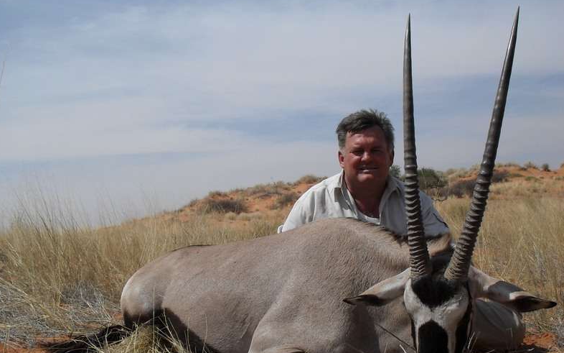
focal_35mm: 41
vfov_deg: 31.2
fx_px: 630
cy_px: 196
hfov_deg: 48.2
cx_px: 282
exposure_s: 1/350
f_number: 8.3
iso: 80
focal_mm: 6.3
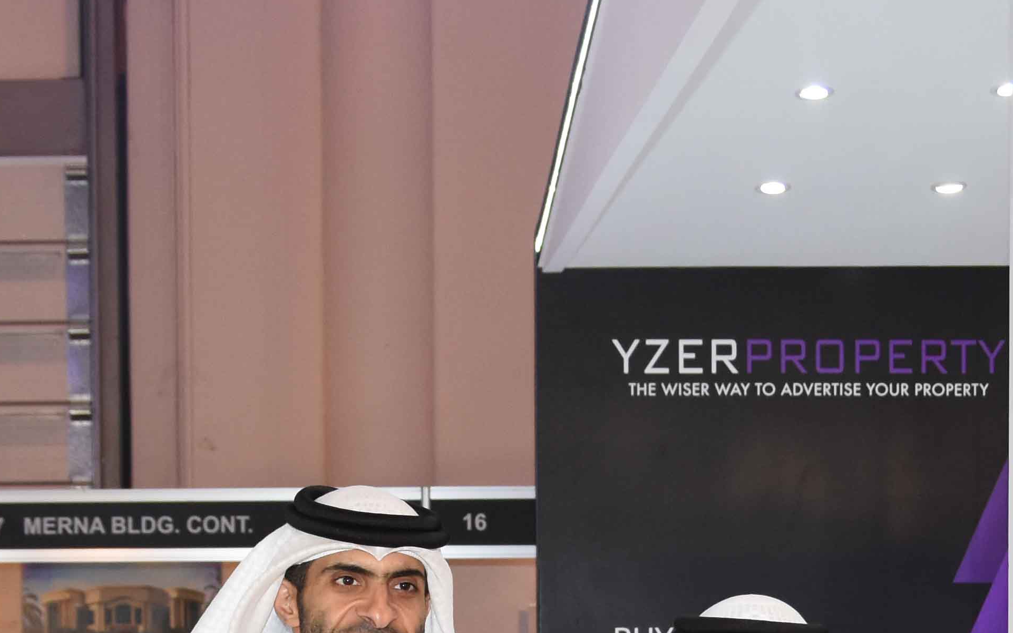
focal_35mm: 105
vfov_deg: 12.0
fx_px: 2899
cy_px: 873
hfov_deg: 19.8
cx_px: 420
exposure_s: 1/200
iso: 1000
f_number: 4.5
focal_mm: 22
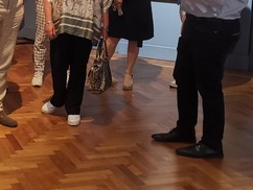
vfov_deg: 18.4
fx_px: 571
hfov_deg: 23.8
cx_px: -5
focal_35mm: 78
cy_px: -4
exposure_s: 1/33.3
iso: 320
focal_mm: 4.75
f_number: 1.8
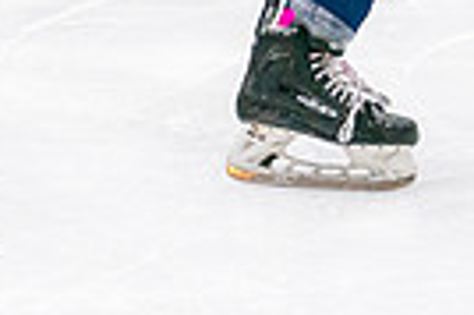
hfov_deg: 4.5
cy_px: -327
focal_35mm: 457
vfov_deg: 3.0
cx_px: 332
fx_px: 6010
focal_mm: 83
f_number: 2.8
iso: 3200
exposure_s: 1/1250
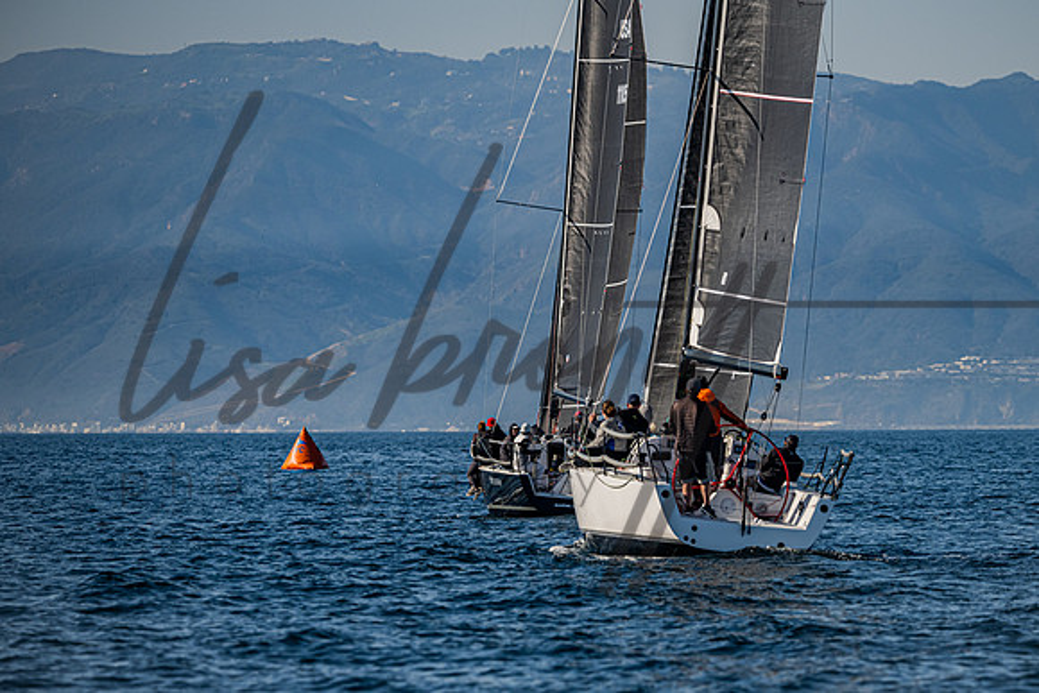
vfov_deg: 4.6
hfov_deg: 6.9
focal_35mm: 297
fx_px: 8579
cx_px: 639
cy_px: 462
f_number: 5
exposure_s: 1/5000
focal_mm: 220
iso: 400
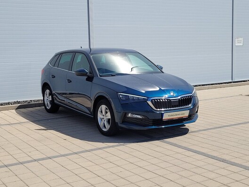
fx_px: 194
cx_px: 122
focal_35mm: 27
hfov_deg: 65.3
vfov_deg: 51.4
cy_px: 91
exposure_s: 1/2664
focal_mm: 5.4
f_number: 1.8
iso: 40
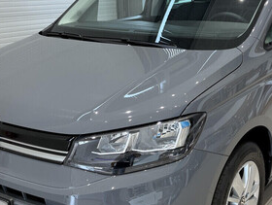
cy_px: 107
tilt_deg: -16.7
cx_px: 175
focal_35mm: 51
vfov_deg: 28.6
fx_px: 401
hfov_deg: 37.1
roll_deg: +1.0
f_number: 1.6
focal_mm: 5.96
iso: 80
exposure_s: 1/50
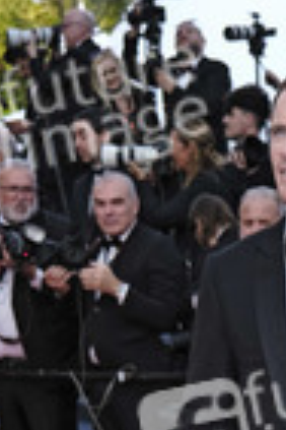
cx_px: 383
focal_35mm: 116
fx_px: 1382
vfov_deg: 16.6
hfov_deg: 11.5
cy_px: 576
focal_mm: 27.5
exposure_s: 1/250
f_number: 4
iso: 250
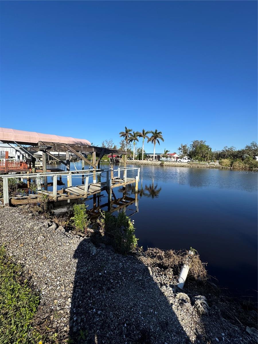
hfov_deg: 85.7
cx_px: 129
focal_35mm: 14
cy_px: 172
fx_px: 139
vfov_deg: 102.1
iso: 50
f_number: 2.2
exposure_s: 1/1976
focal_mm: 2.22
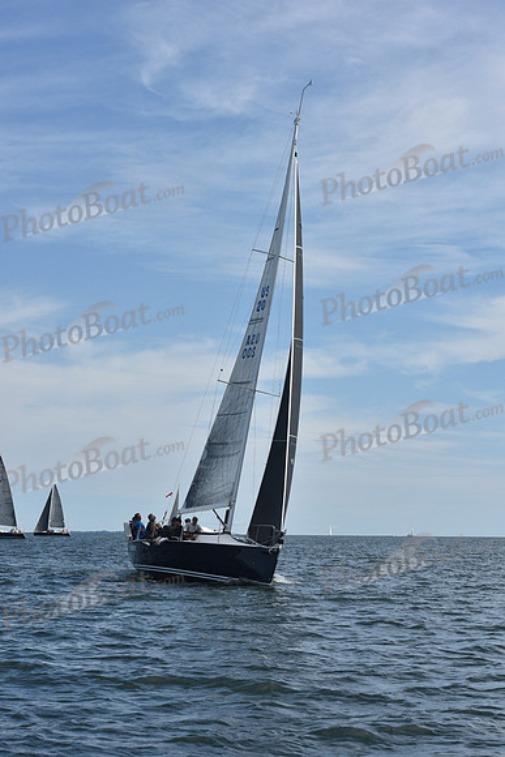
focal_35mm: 70
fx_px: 1472
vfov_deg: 28.8
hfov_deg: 19.5
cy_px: 378
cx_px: 252
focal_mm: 70
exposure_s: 1/1000
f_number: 10
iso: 320
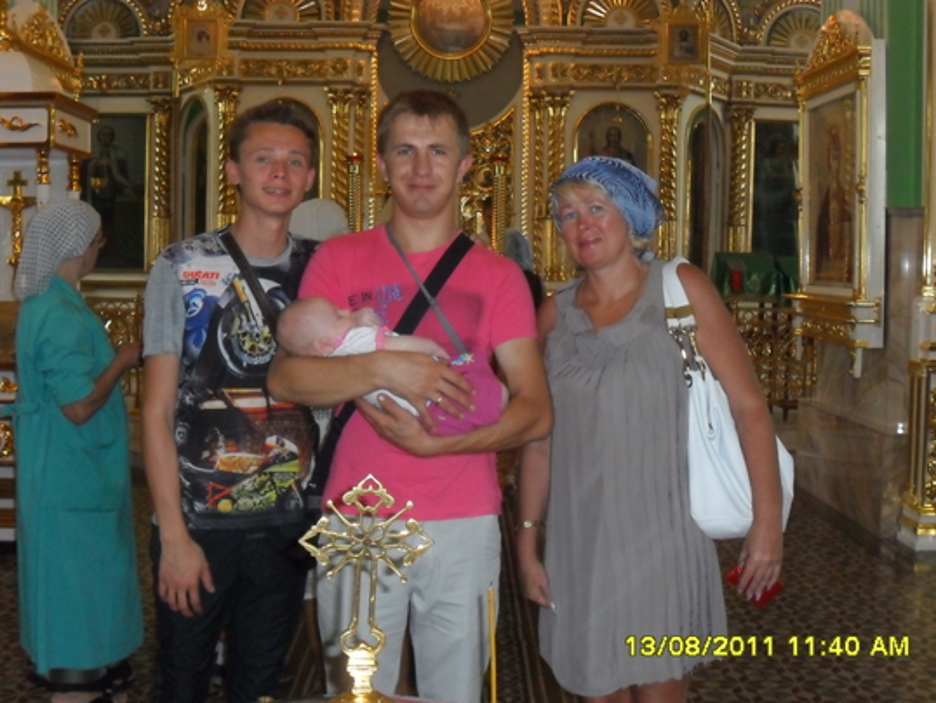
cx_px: 471
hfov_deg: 42.1
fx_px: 1217
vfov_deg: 32.2
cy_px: 356
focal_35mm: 45
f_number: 4.5
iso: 400
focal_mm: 7.8
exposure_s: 1/45
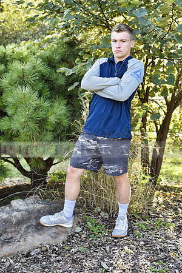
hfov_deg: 27.0
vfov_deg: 39.6
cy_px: 136
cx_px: 91
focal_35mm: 50
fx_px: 379
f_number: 4.5
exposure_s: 1/80
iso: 200
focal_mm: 50
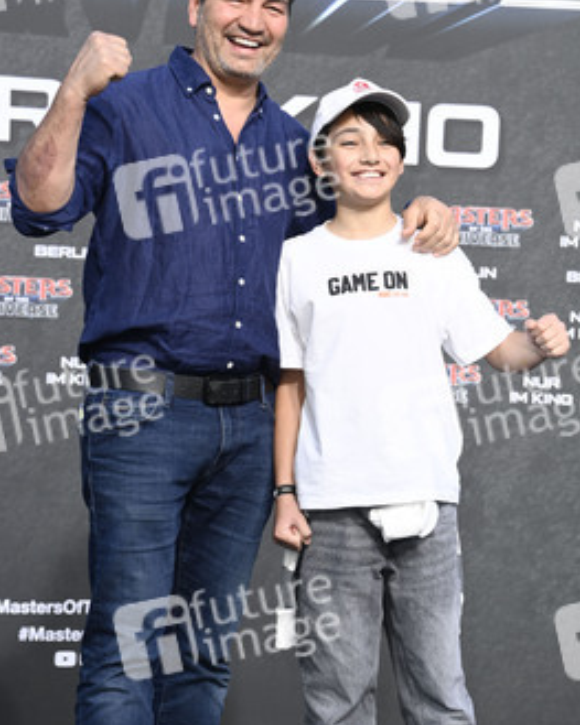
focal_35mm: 139
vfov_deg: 13.9
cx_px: 291
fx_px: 2984
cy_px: 297
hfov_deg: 11.1
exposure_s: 1/250
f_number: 6.3
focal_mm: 122
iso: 250
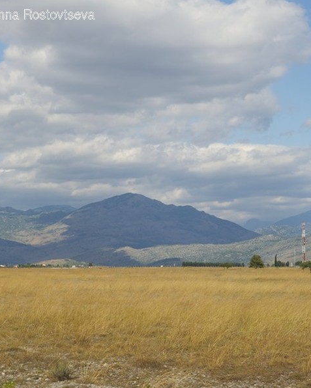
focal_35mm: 92
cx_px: 113
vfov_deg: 20.8
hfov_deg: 16.7
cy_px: 194
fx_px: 1058
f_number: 8
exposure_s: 1/800
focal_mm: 65
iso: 200
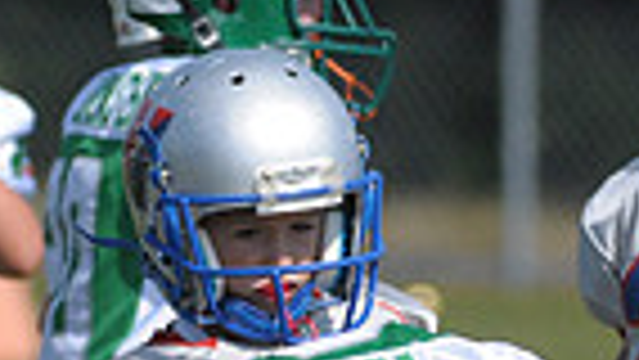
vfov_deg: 1.0
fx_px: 21662
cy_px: 664
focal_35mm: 1278
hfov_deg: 1.7
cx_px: 387
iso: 640
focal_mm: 200
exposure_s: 1/6400
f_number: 4
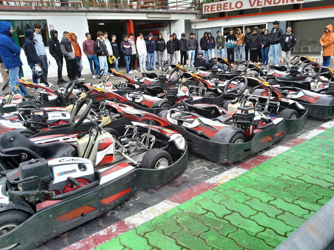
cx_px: 167
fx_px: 251
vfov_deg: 53.1
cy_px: 125
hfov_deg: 67.3
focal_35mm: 26
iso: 40
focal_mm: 3.98
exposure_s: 1/104
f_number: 1.8
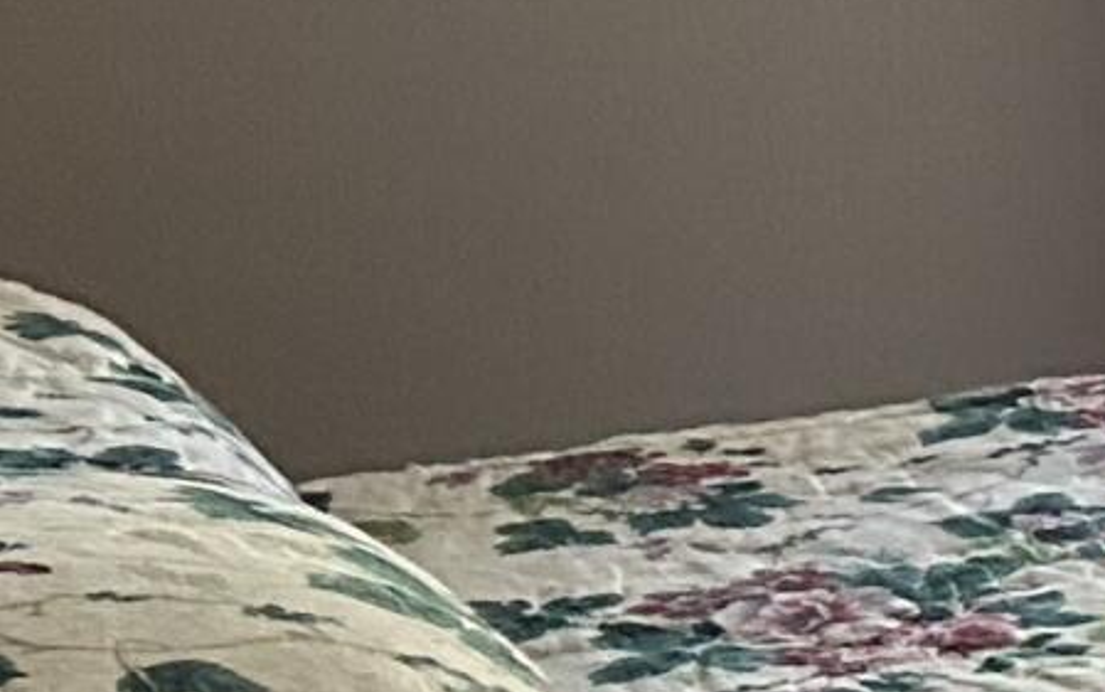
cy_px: 586
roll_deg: +2.0
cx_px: 2390
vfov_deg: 7.1
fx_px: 5543
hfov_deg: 10.3
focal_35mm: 184
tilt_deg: -14.1
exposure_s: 1/60
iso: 400
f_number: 1.5
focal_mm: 5.7
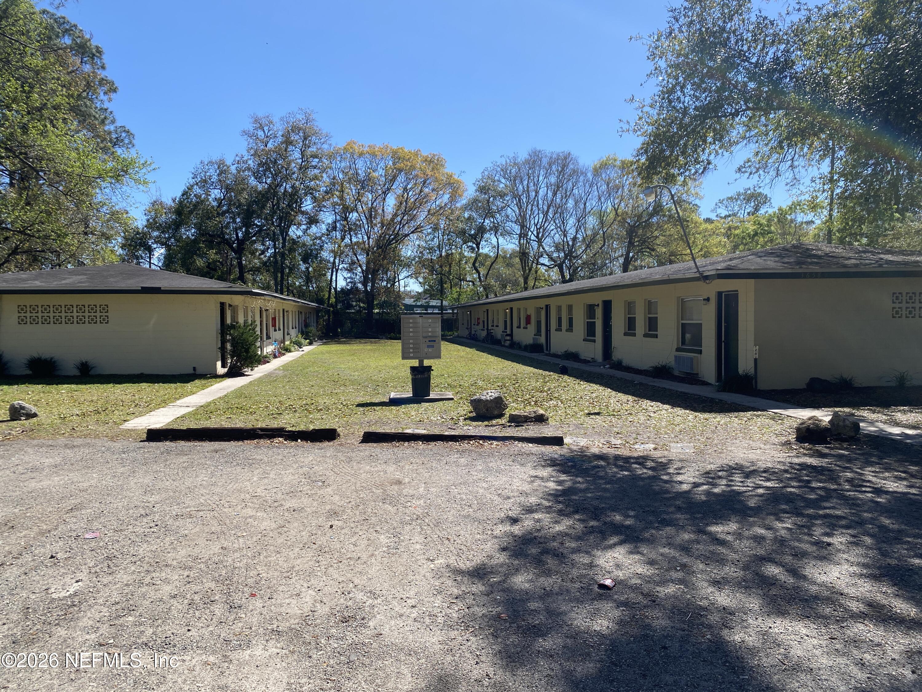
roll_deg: +0.6
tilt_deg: -1.5
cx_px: 461
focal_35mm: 26
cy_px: 346
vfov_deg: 53.1
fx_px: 693
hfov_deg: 67.3
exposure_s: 1/2410
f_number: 1.8
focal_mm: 4.25
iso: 32
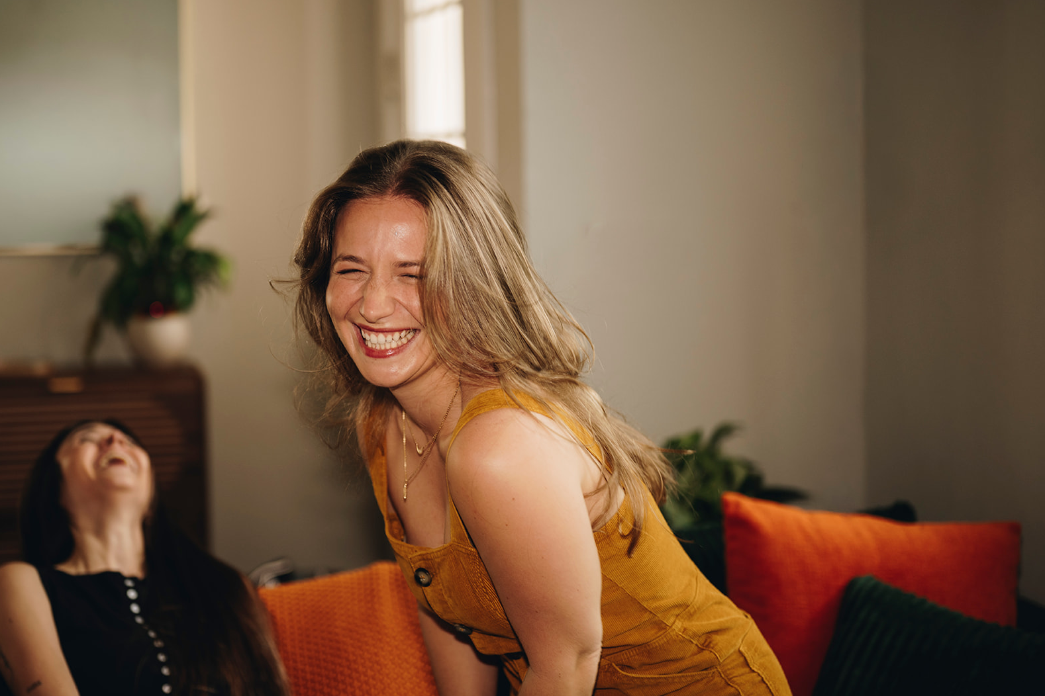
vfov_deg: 21.9
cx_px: 431
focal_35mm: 62
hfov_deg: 32.3
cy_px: 300
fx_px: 1800
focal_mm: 50
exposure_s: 1/200
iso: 200
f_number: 1.8
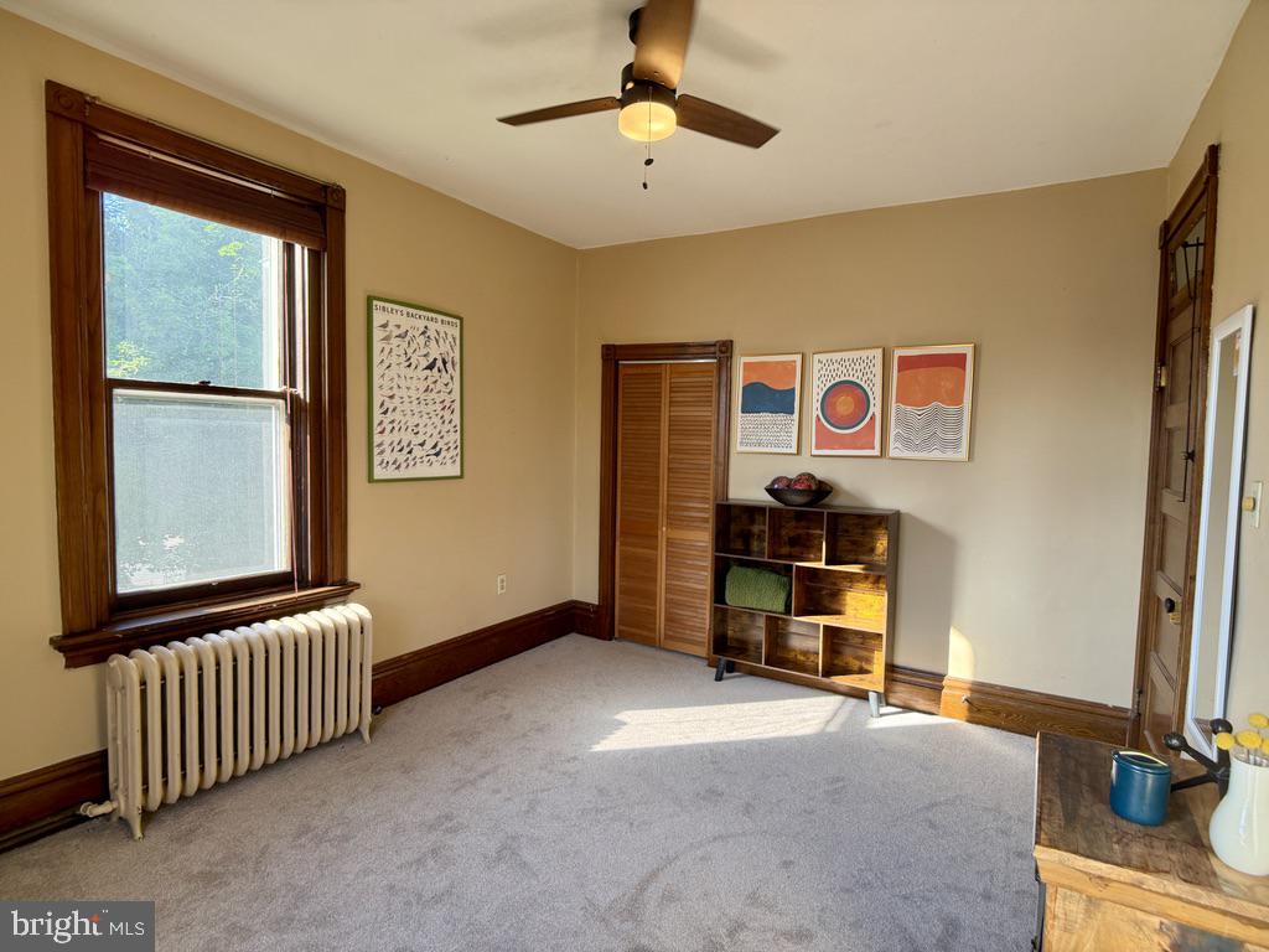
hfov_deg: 71.6
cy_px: 476
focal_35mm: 24
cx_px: 634
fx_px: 880
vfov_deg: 56.8
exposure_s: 1/213
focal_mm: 6.76
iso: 125
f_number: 1.78
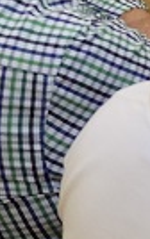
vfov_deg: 9.8
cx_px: 477
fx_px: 1338
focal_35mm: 205
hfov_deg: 5.9
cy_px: -148
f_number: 2.8
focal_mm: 18
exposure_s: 1/180
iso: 2500
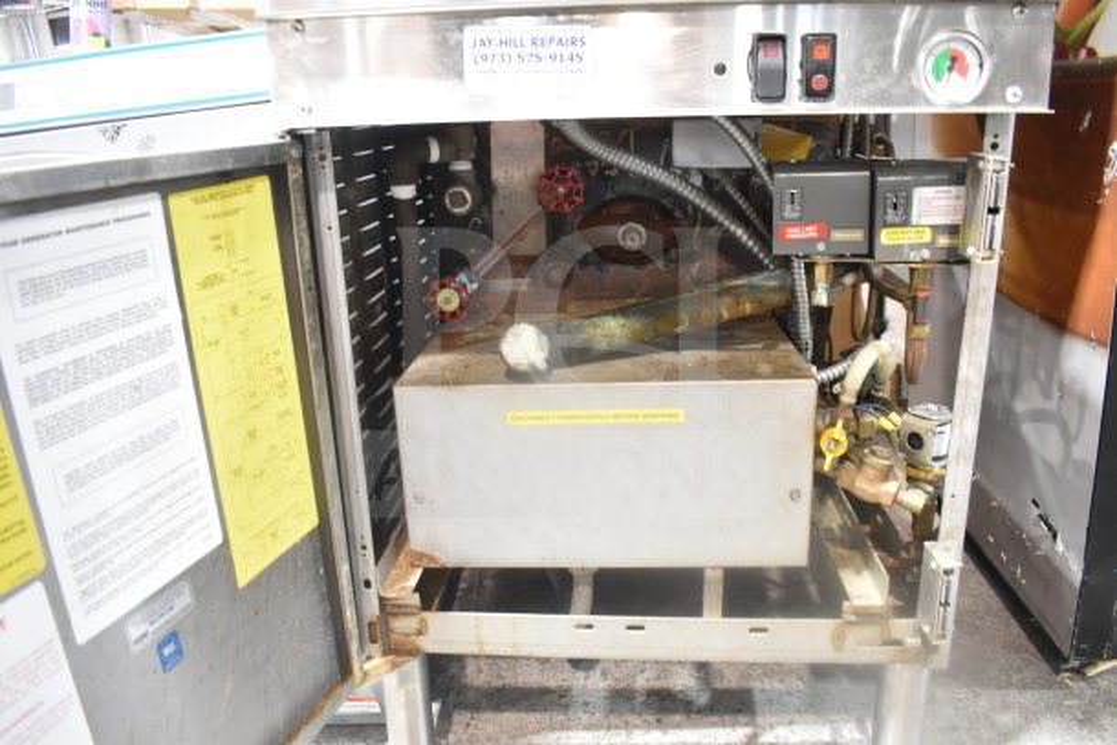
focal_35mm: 27
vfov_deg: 48.0
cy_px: 372
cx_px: 558
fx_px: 838
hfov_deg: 67.4
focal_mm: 18
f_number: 3.5
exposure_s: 1/30
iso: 1400
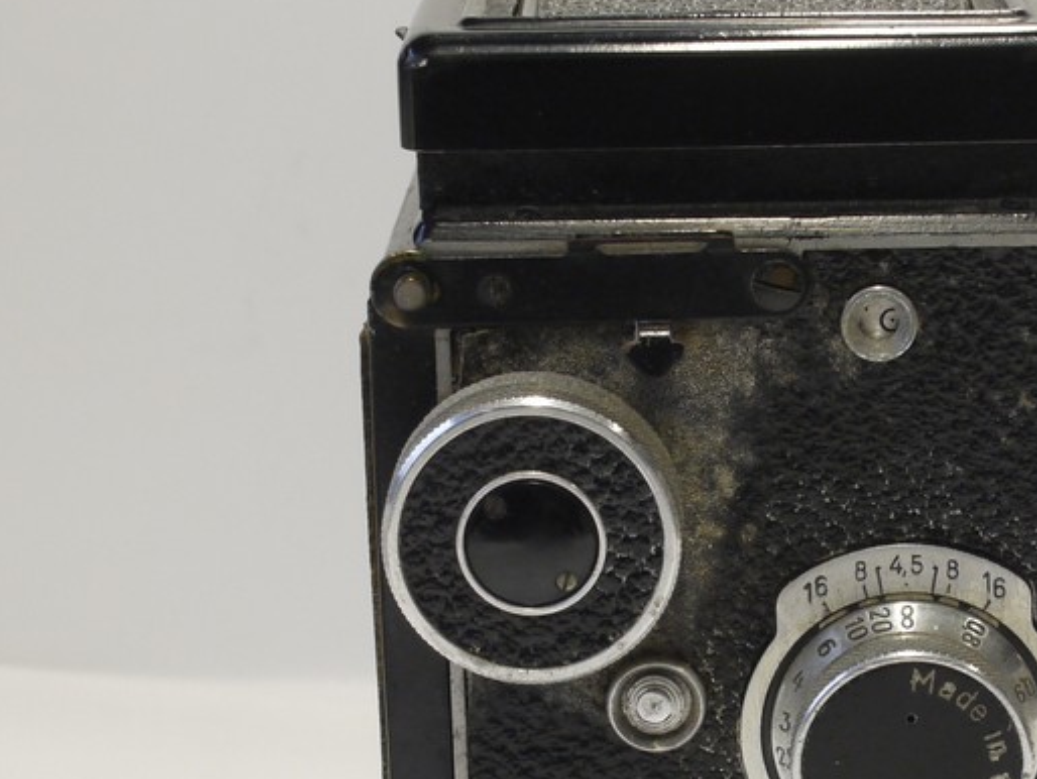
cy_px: 668
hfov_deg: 14.0
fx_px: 4196
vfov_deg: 10.6
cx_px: 813
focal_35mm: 140
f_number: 8
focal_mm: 30
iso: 400
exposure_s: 1/15
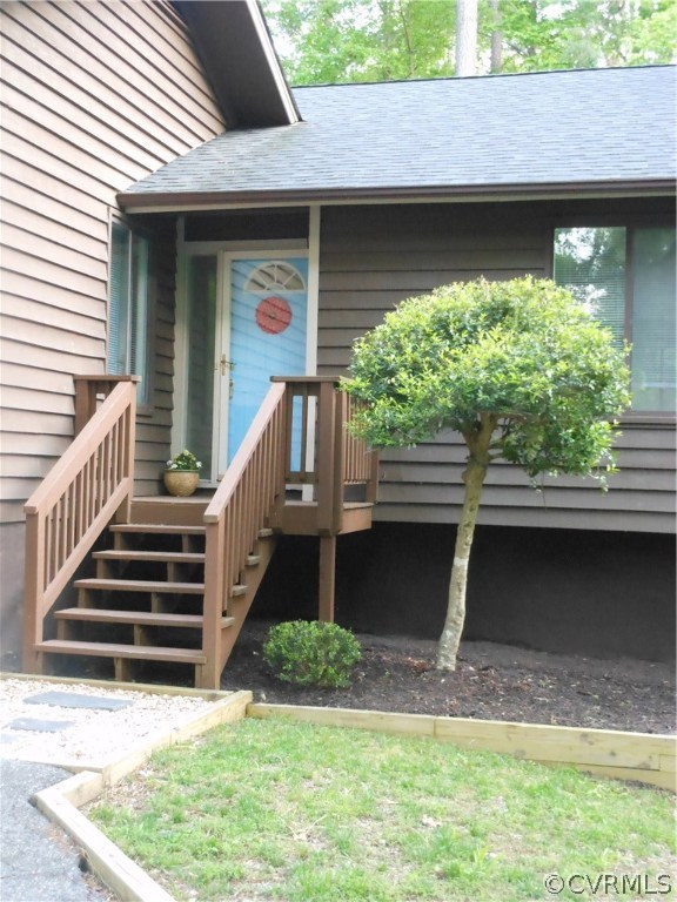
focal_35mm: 45
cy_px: 451
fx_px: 1173
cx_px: 338
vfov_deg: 42.1
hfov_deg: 32.2
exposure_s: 1/30
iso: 800
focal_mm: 8.1
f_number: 4.6
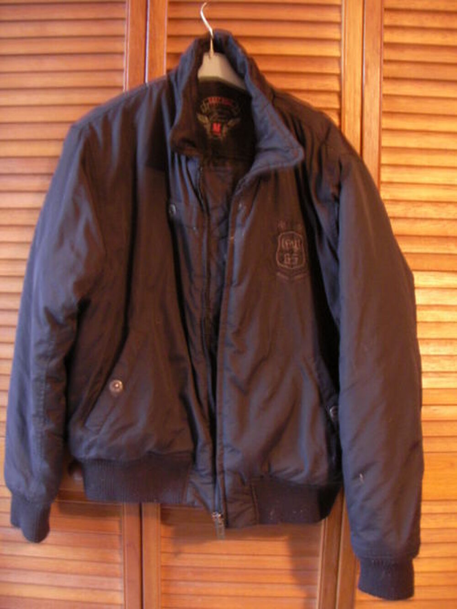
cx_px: 228
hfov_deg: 35.1
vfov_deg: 45.8
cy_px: 304
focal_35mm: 41
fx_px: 722
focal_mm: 6.3
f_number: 3.5
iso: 200
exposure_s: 1/2
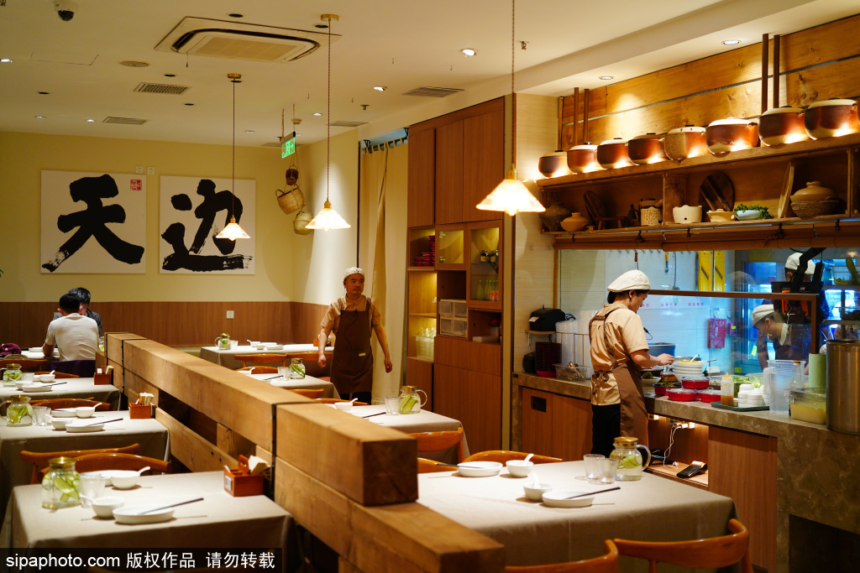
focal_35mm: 40
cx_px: 430
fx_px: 956
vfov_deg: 33.4
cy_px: 286
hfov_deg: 48.5
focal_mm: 40
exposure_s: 1/250
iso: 800
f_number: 2
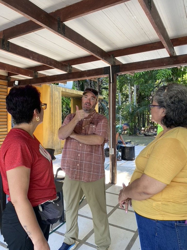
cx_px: 94
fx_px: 187
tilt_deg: +0.8
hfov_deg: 53.1
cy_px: 125
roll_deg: +1.2
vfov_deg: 67.3
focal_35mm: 26
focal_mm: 4.25
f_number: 1.8
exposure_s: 1/121
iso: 64
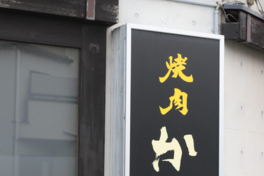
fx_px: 440
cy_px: 131
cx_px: 179
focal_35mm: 60
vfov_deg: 22.4
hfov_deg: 33.1
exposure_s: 1/125
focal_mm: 40
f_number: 7.1
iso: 200
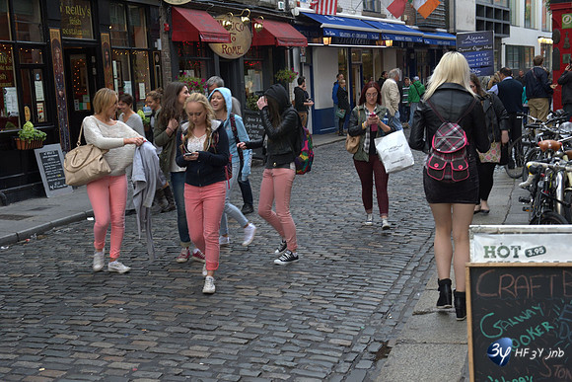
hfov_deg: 38.2
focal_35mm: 52
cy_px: 191
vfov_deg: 26.0
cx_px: 286
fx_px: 826
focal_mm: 52
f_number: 4.5
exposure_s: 1/80
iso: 800
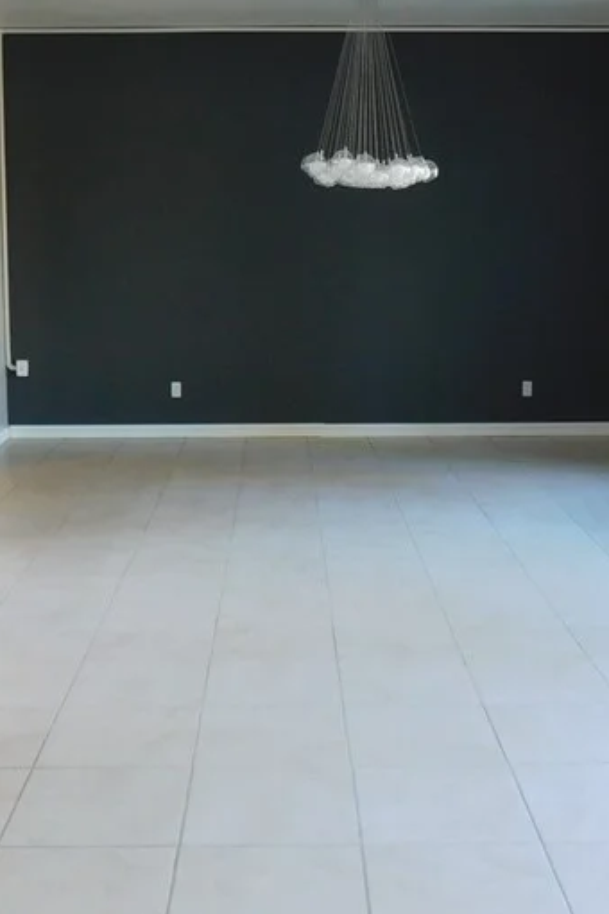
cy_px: 349
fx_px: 1218
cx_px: 303
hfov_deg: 28.1
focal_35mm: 48
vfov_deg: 40.9
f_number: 3
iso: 200
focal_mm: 4
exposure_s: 1/30
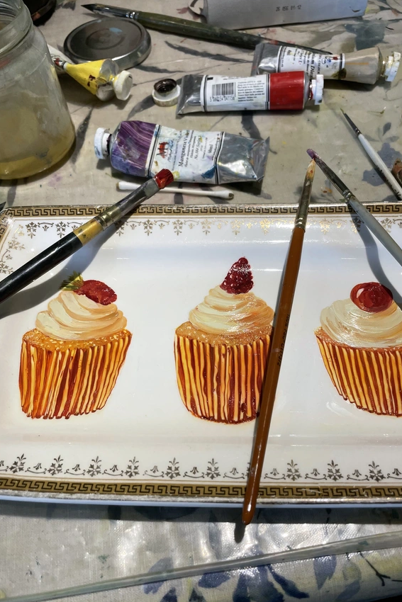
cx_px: 218
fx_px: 469
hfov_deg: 46.4
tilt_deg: -56.0
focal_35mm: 28
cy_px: 304
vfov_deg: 65.5
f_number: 1.6
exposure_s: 1/100
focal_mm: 4.2
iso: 64
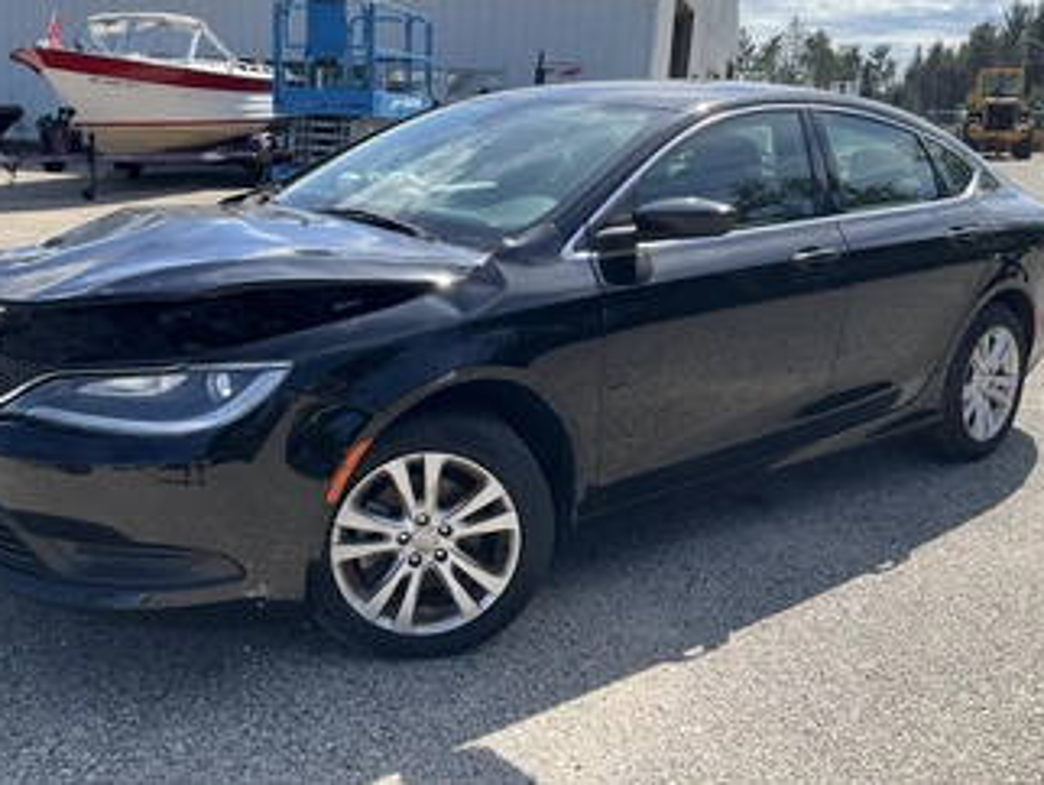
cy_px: 302
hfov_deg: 51.3
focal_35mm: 36
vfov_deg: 39.5
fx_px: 1087
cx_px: 477
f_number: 1.8
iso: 25
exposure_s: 1/1279
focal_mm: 3
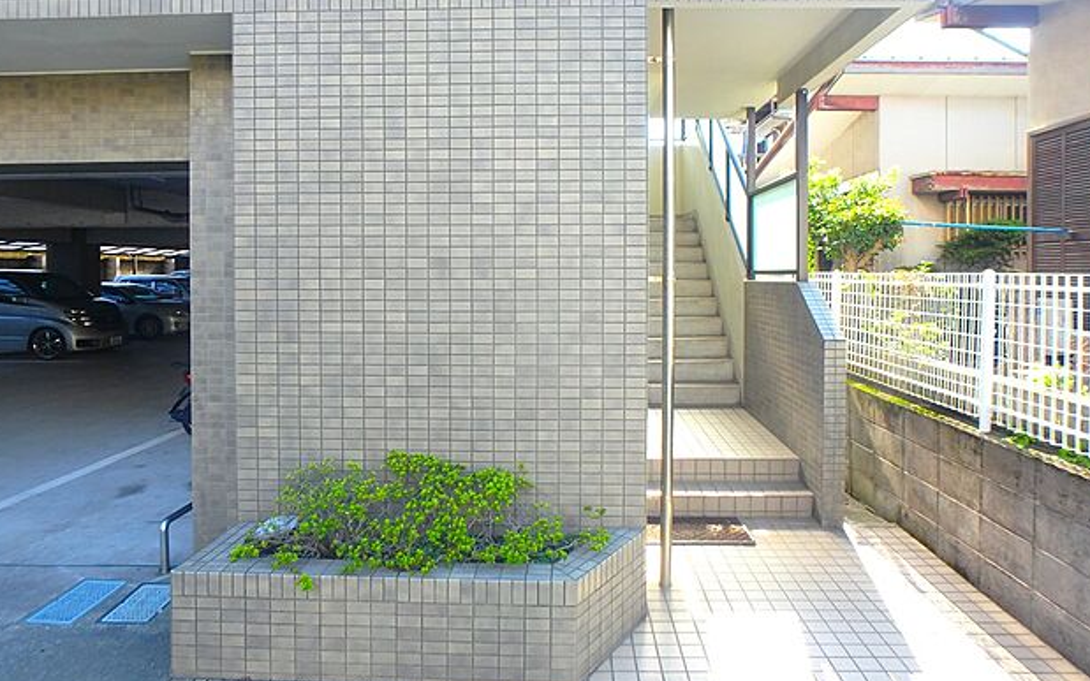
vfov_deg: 52.7
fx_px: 683
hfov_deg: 77.1
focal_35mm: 23
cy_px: 280
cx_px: 551
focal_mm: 3.7
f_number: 3.5
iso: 125
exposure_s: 1/100
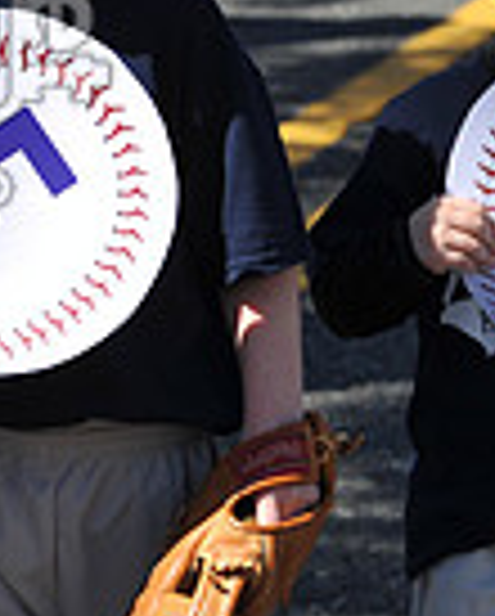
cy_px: 18
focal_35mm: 278
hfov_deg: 5.5
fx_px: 5080
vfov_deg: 6.9
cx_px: -472
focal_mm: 70
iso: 200
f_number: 5
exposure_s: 1/1000
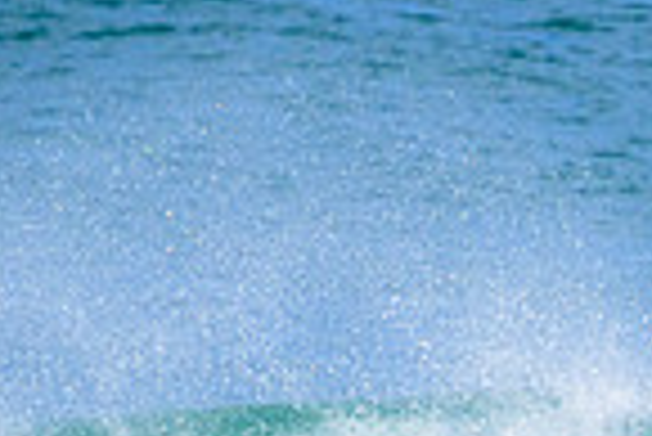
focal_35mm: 3191
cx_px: 895
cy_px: 721
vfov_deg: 0.4
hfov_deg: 0.6
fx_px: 57849
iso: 2200
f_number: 11
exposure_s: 1/2000
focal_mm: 800
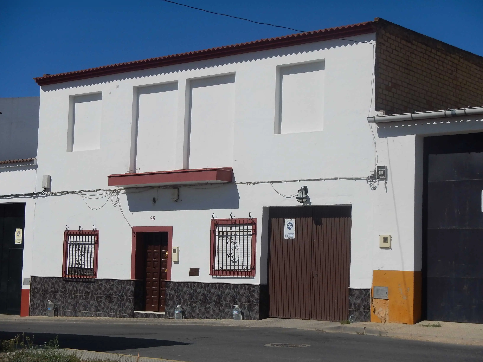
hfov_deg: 29.8
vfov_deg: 22.6
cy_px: 181
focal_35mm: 65
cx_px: 242
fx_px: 907
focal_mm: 11.7
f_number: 8.5
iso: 125
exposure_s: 1/800
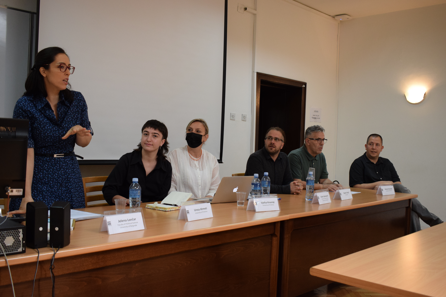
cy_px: 148
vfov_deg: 36.9
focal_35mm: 36
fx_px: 446
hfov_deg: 53.1
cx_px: 223
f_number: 5
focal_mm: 24
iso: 1250
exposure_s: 1/125
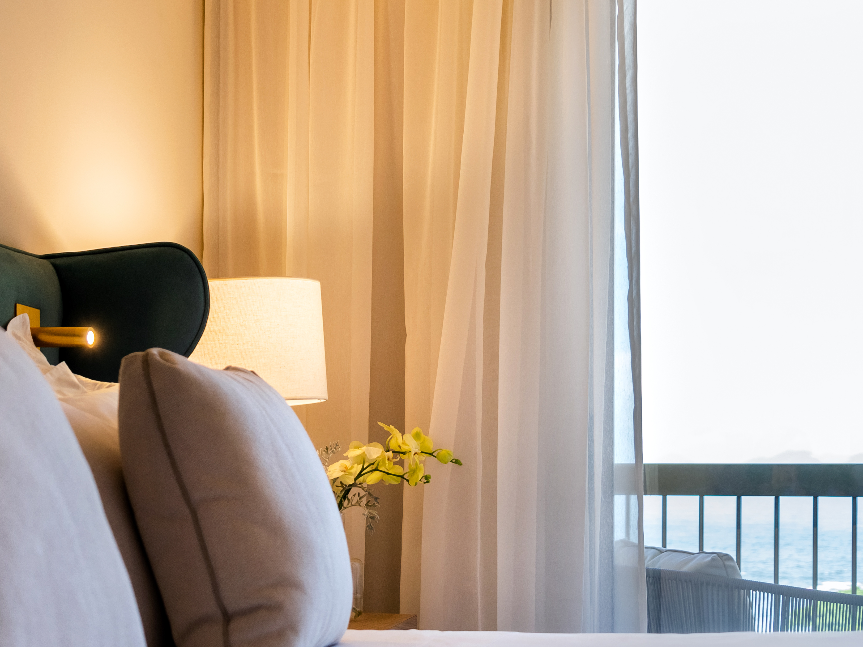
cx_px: 278
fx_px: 1496
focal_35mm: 60
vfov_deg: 24.2
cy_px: 467
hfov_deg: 31.9
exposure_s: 1/60
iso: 400
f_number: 4
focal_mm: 38
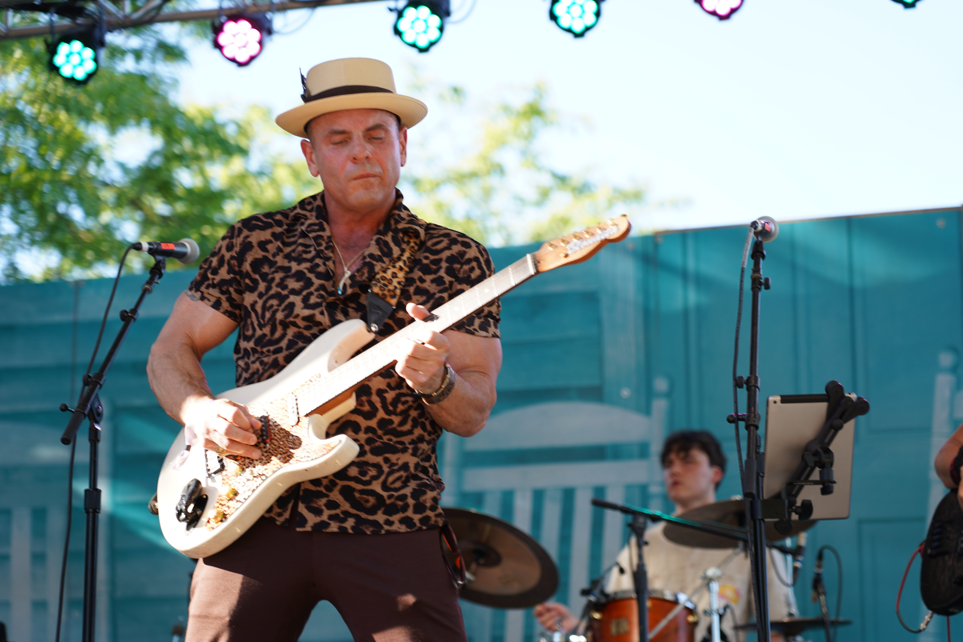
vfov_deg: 13.0
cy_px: 321
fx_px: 2809
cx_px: 482
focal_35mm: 105
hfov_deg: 19.5
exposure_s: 1/160
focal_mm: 105
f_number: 4
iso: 160
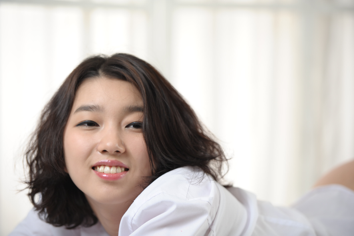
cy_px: 118
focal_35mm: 155
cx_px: 177
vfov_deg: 8.8
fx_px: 1523
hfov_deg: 13.3
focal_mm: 155
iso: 320
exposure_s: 1/200
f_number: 2.8
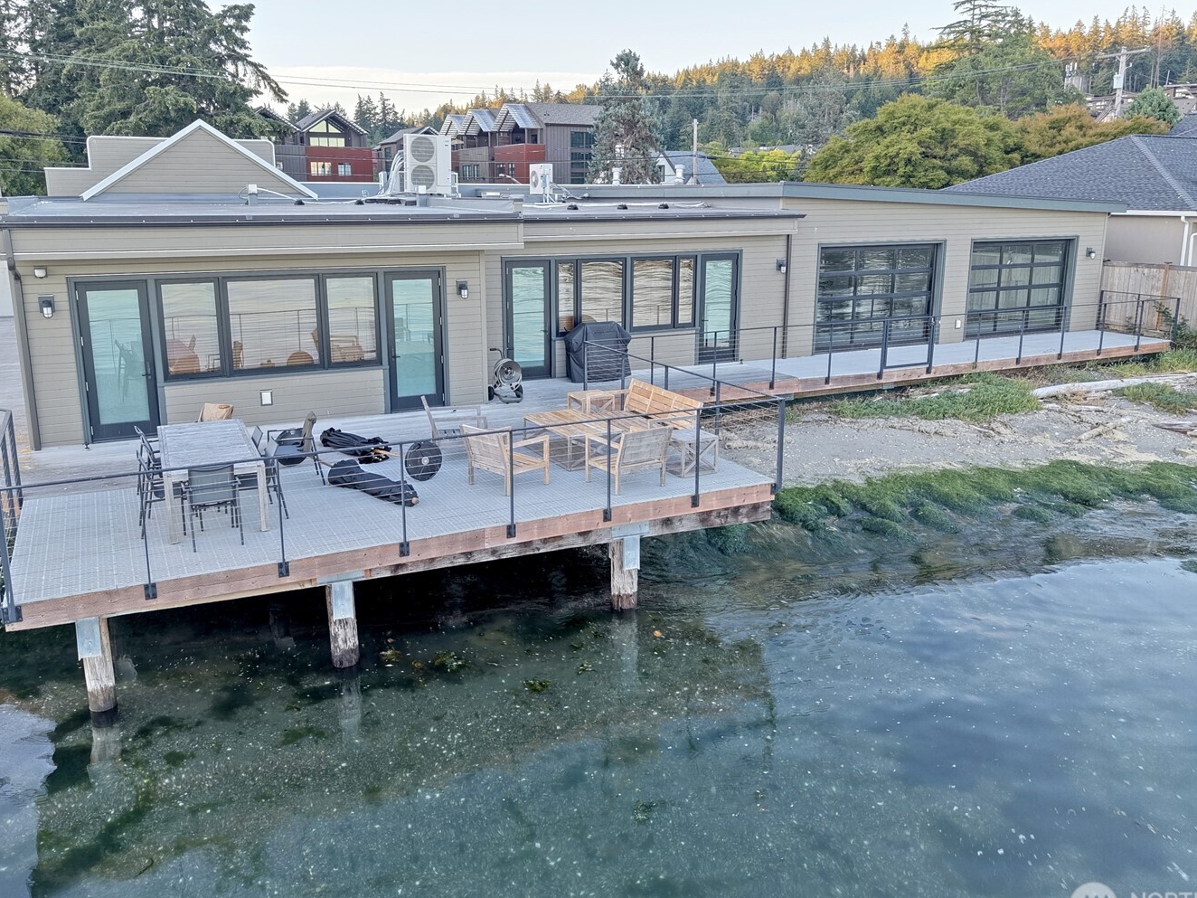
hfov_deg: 61.6
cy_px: 401
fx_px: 1003
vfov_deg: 48.1
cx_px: 580
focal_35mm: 29
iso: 400
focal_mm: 8.67
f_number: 1.8
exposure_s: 1/350
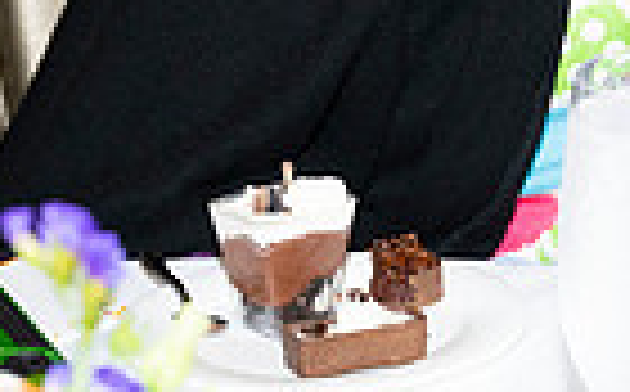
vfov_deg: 5.1
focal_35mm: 254
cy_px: -246
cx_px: 1107
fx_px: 4354
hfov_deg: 8.0
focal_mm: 60
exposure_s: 1/200
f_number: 5.6
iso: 800
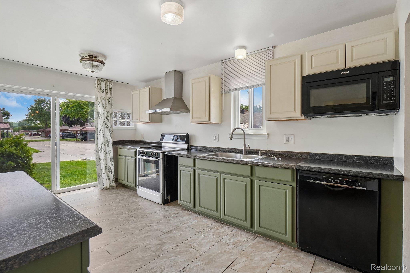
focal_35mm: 16
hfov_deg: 95.0
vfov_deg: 72.0
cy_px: 136
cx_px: 205
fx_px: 188
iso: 250
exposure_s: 1/30
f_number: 8
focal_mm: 11
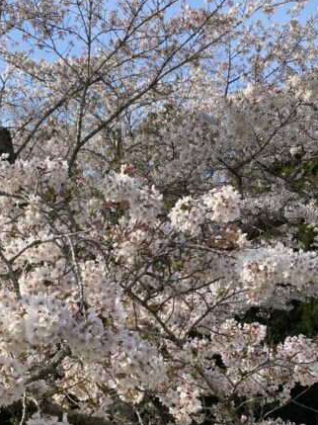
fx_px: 613
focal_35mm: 50
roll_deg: -0.9
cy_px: 285
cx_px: 75
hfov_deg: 28.6
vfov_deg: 37.8
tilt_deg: +13.9
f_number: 1.8
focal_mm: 4.25
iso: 32
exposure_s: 1/1779
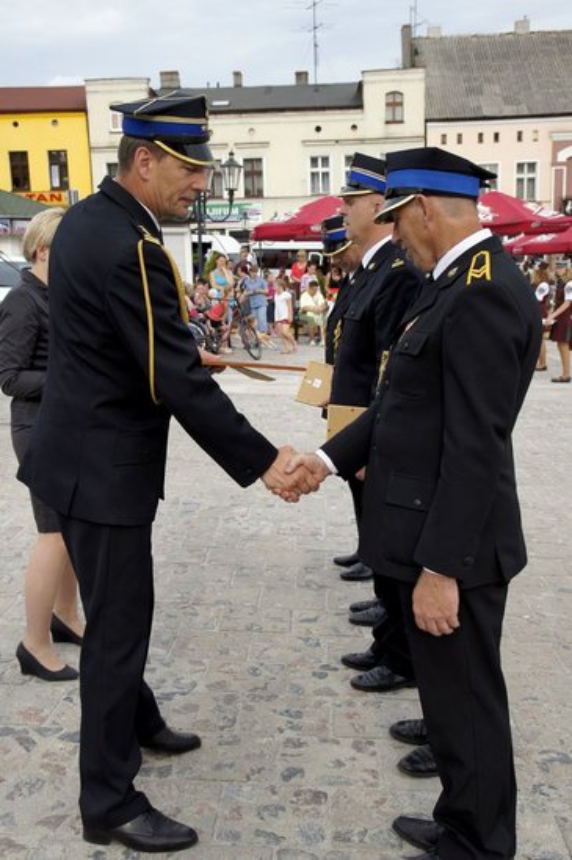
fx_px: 1003
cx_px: 286
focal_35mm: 42
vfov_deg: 46.4
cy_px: 430
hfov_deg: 31.8
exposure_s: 1/125
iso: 100
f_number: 8
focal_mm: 28
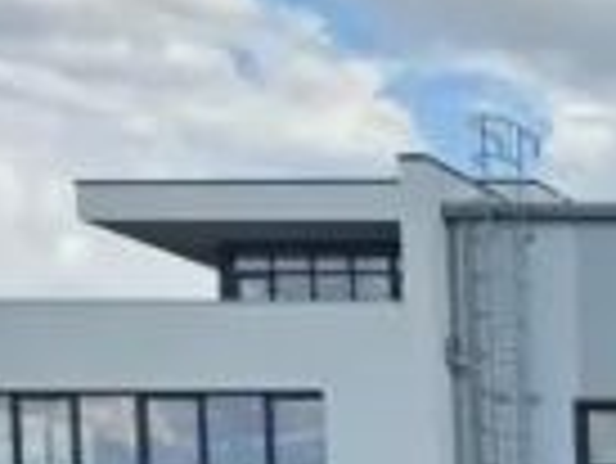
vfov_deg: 10.8
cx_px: 1344
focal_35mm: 129
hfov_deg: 12.7
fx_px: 2298
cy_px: 842
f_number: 1.7
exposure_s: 1/4889
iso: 80
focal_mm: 6.25
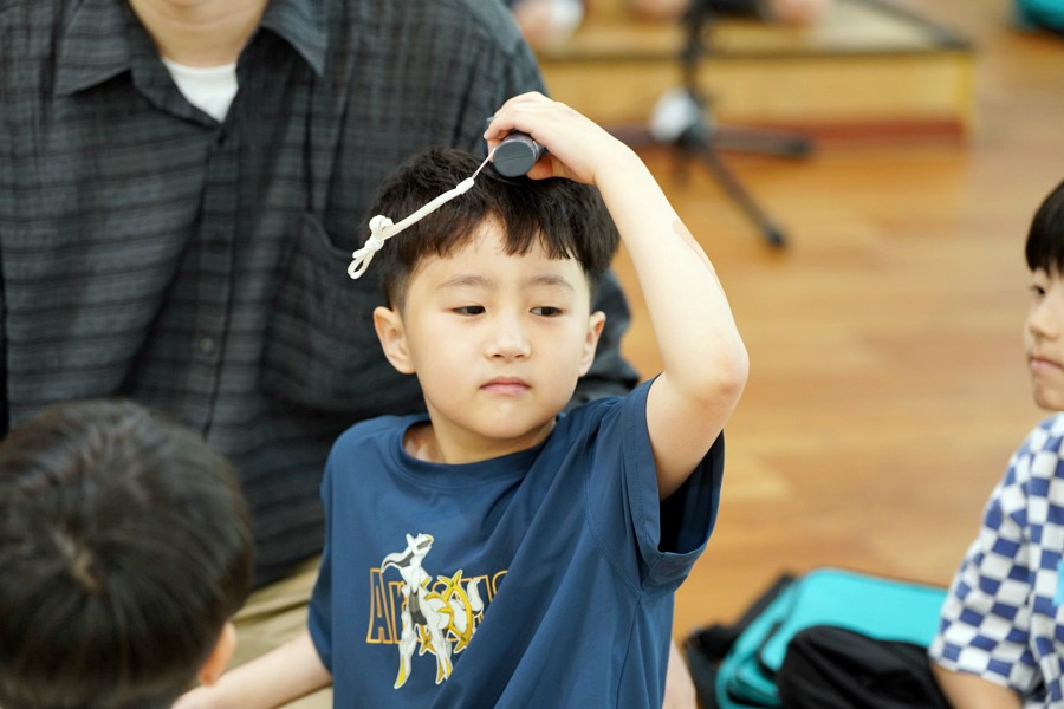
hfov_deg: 17.5
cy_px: 354
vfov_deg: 11.7
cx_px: 532
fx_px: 3458
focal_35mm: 117
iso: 1600
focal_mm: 117
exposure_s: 1/160
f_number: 2.8
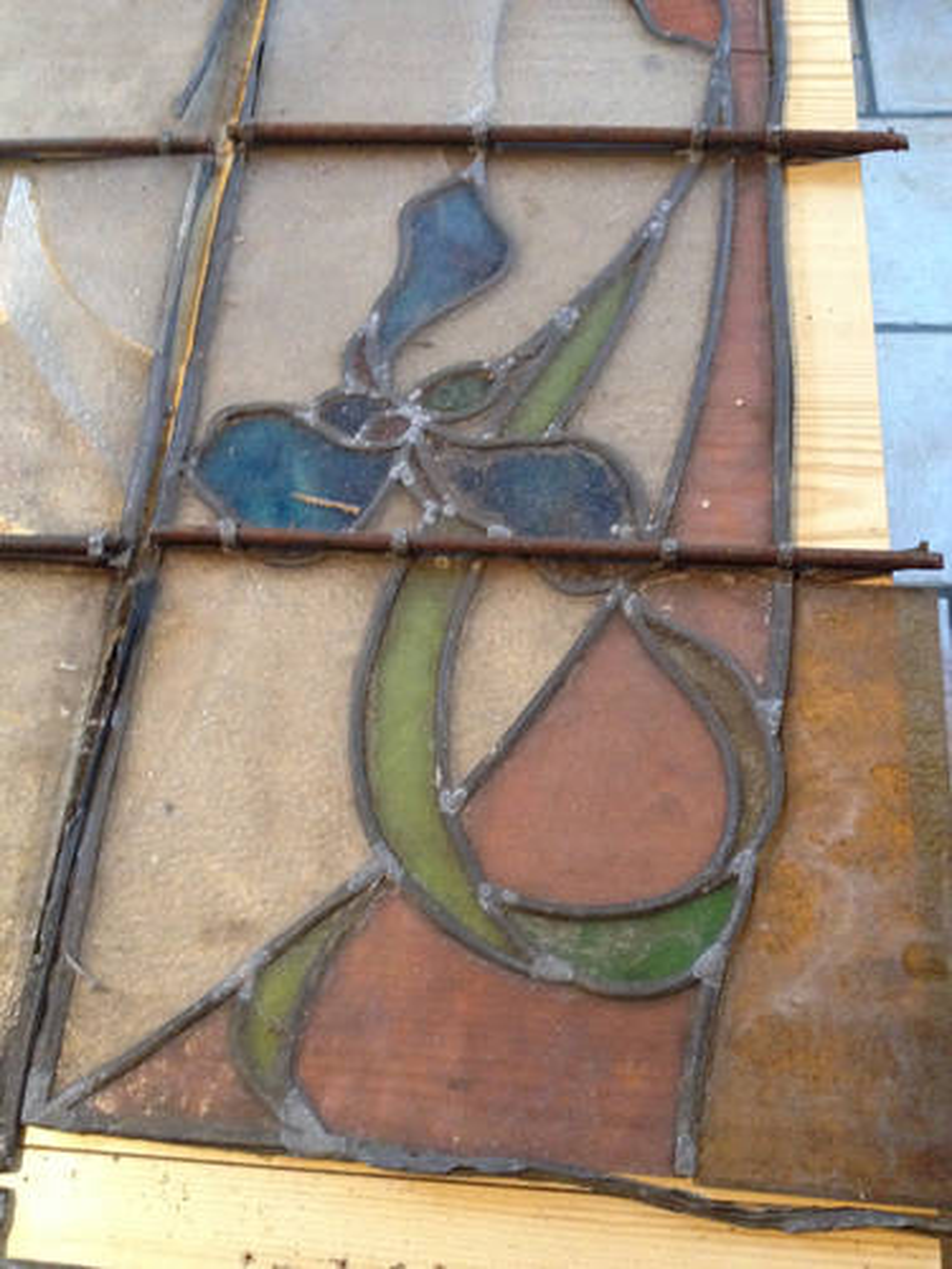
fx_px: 1283
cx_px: 476
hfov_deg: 40.7
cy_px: 634
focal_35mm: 35
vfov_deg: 52.6
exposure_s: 1/15
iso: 400
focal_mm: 4.28
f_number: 2.4
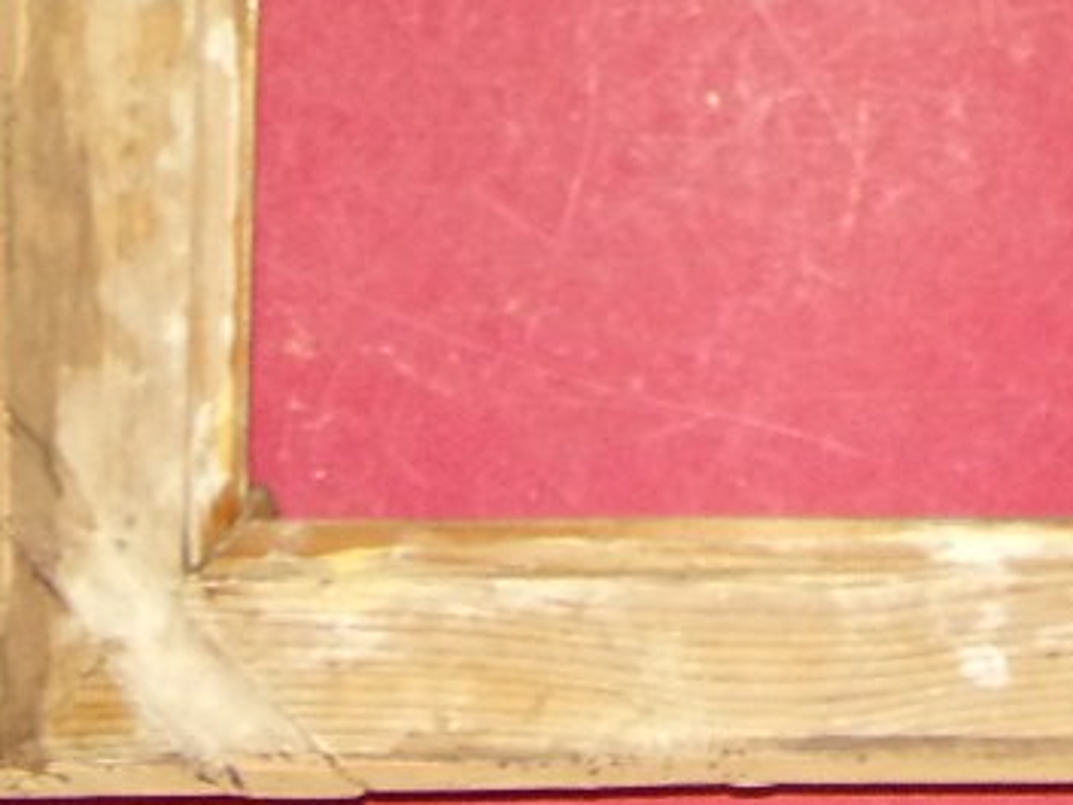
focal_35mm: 102
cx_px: 924
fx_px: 3163
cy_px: -358
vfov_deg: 13.7
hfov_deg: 19.0
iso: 200
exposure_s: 1/34
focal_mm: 5.4
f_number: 3.7
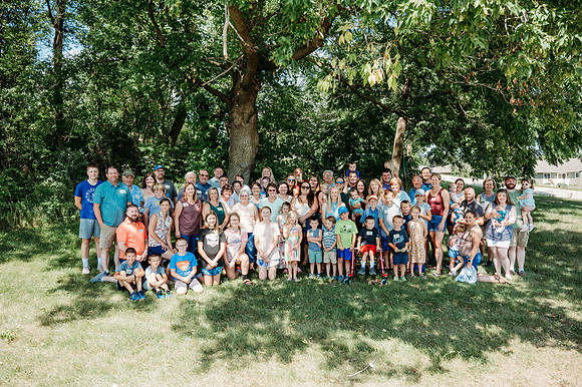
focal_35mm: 28
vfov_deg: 45.6
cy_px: 194
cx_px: 291
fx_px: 460
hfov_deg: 64.6
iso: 160
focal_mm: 28.5
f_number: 4.5
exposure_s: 1/200
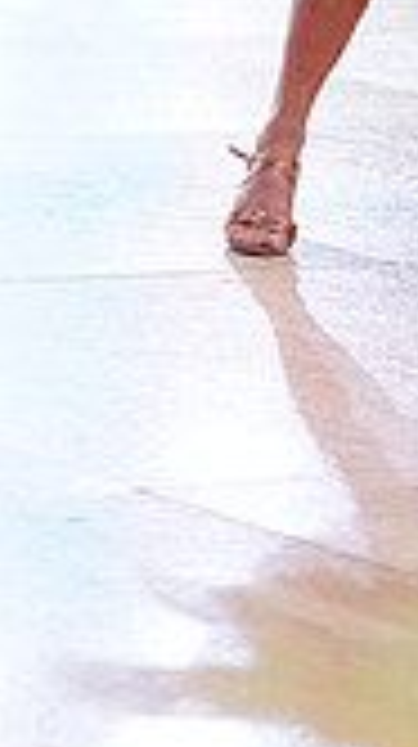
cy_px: -184
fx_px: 5080
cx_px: 218
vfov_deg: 8.3
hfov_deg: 4.7
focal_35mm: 257
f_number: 4
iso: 2500
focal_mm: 70
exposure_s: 1/250
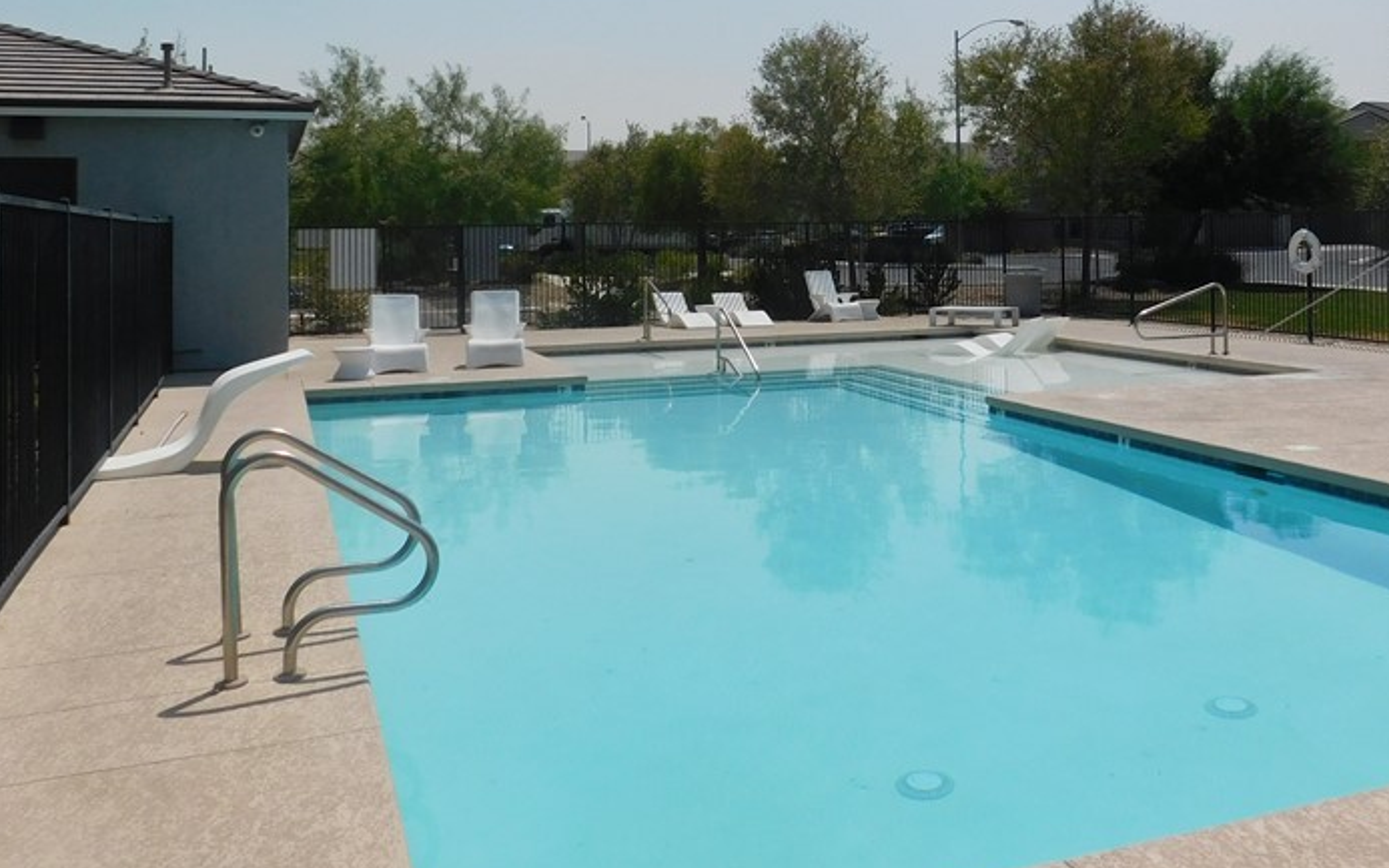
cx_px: 826
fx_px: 1363
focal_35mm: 36
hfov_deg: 53.7
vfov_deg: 34.3
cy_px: 182
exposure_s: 1/1250
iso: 125
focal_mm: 4
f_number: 6
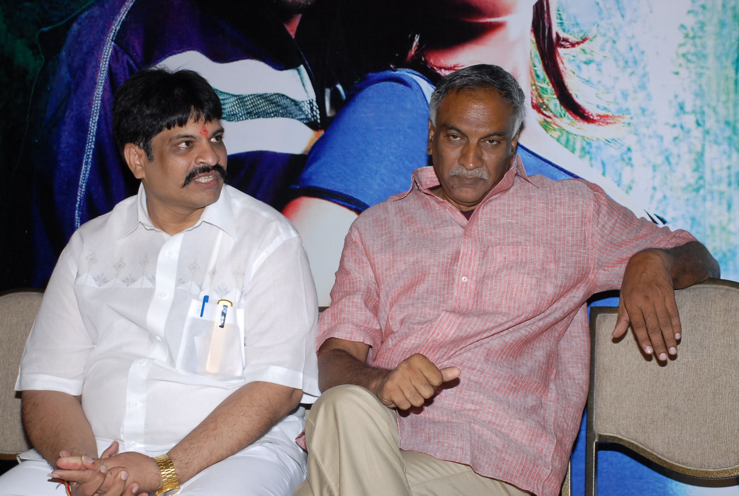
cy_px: 248
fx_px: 1481
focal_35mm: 72
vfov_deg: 19.0
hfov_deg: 28.0
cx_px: 370
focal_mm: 48
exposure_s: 1/125
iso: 400
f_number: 5.6
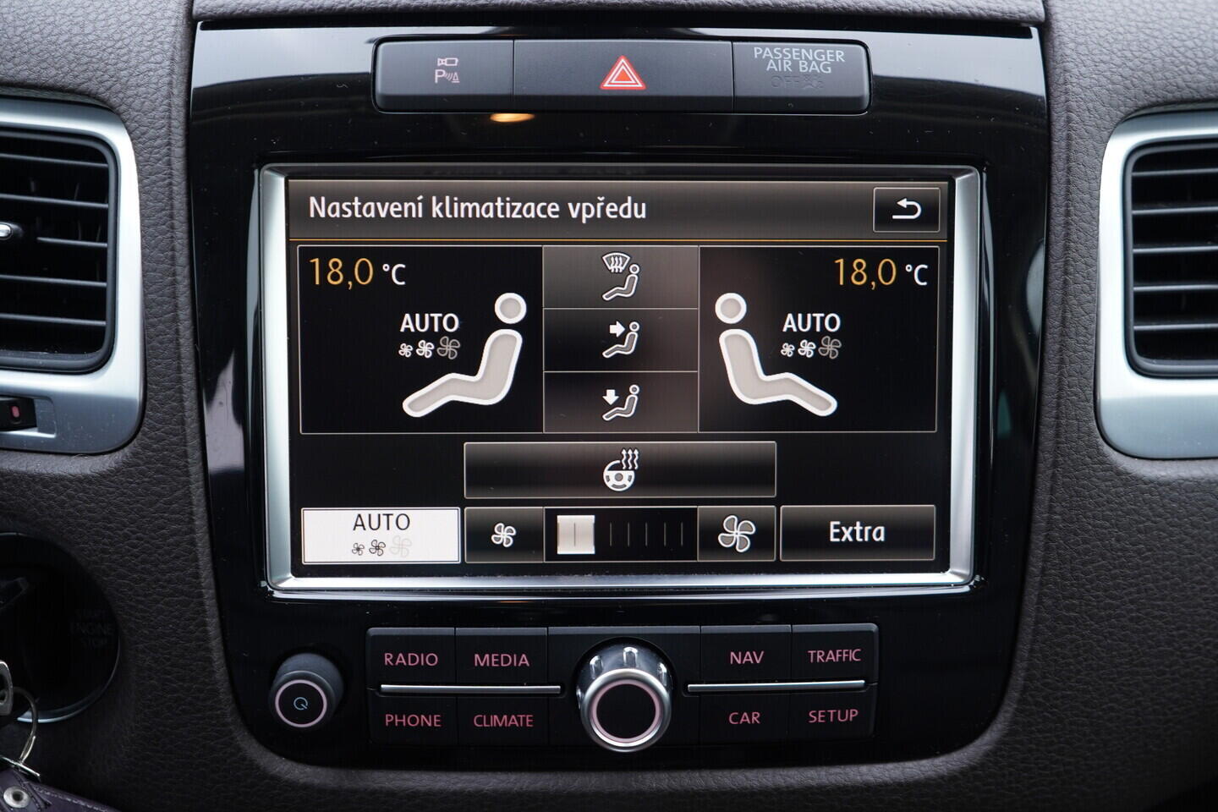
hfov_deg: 53.1
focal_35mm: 36
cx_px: 609
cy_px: 406
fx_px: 1218
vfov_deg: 36.9
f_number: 2.8
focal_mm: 24
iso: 250
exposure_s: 1/40
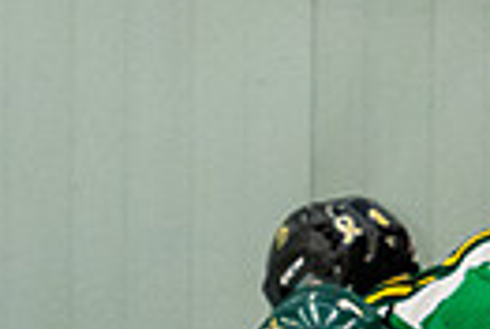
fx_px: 16712
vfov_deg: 1.1
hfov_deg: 1.7
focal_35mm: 1225
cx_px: 610
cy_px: 679
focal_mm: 150
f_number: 2.8
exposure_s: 1/800
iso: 3200
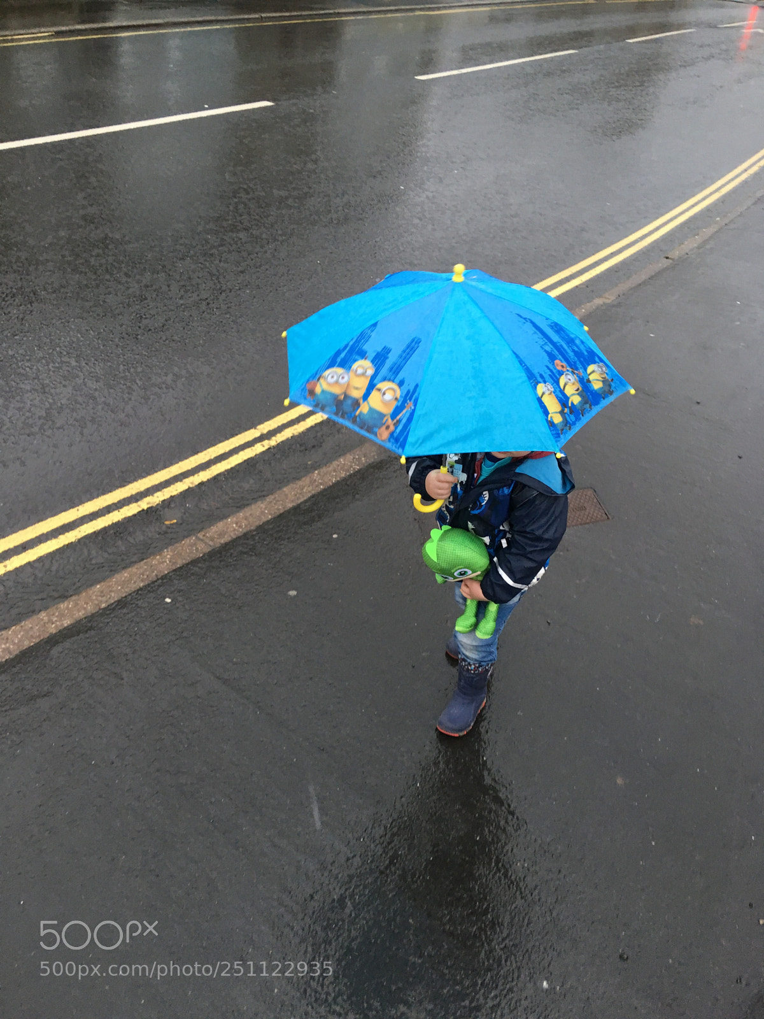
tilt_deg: -38.7
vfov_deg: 61.7
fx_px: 853
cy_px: 510
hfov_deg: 48.2
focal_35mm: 29
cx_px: 382
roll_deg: -2.3
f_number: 2.2
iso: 50
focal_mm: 4.15
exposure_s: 1/33
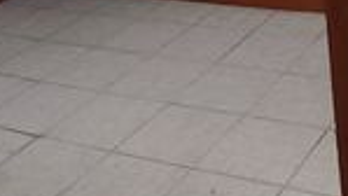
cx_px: 313
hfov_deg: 26.3
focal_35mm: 78
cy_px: -156
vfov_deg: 13.8
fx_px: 720
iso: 50
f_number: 2.2
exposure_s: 1/120
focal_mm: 1.65
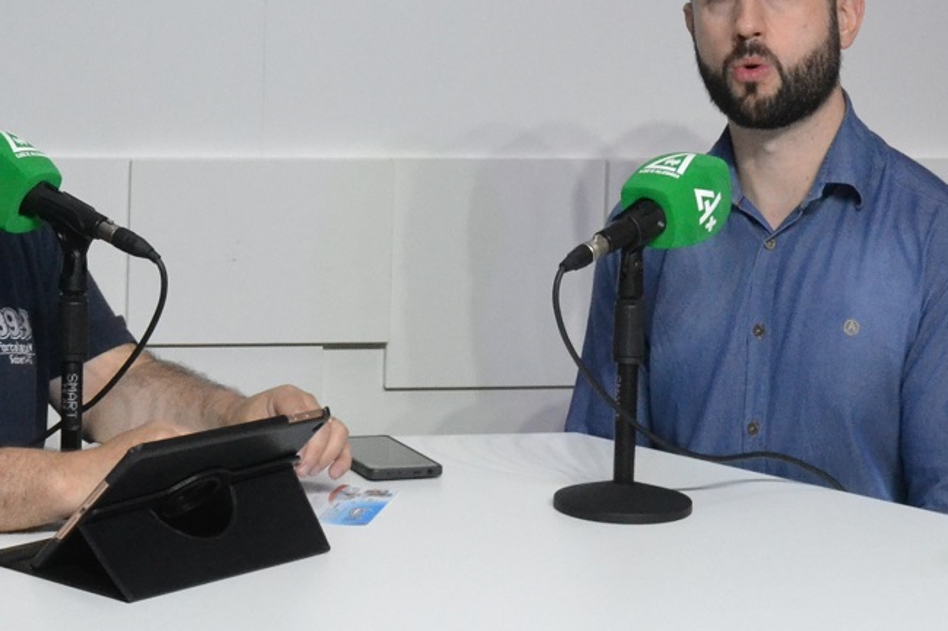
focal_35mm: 111
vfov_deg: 12.1
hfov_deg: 18.4
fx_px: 2921
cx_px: 342
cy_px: -99
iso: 1600
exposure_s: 1/125
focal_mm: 24
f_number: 8
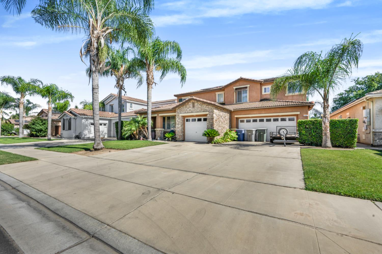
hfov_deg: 100.4
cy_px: 127
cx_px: 191
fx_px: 159
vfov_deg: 77.2
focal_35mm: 15
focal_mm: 15
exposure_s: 1/500
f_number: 11
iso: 400
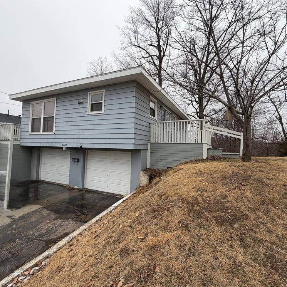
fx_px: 159
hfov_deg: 84.0
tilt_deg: +2.3
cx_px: 145
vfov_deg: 84.0
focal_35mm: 17
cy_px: 140
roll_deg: -1.8
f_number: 2.2
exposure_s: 1/368
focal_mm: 2.22
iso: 50
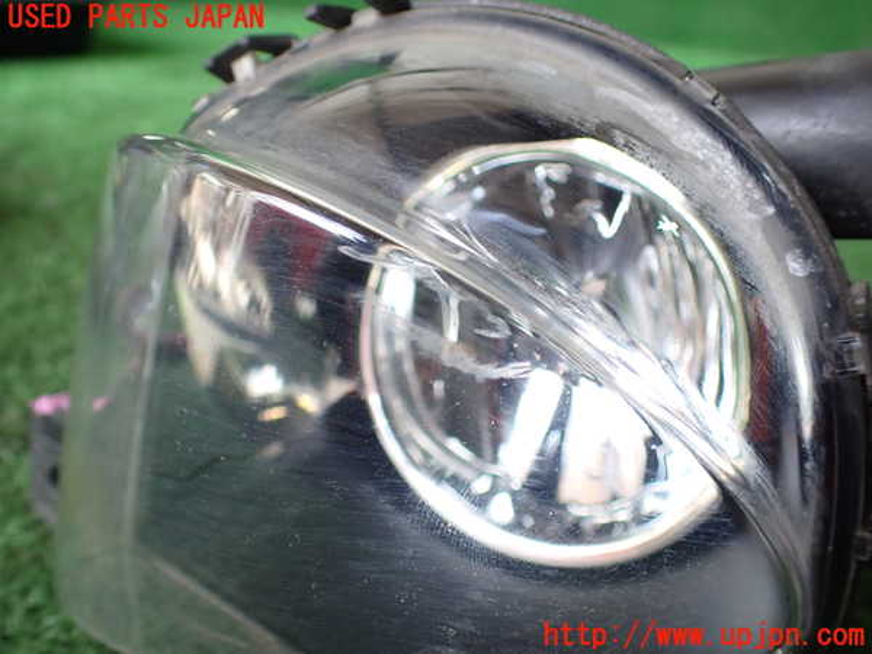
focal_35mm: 30
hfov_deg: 60.0
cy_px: 327
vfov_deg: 46.8
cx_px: 436
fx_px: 756
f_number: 2.3
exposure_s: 1/125
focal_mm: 5.4
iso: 200
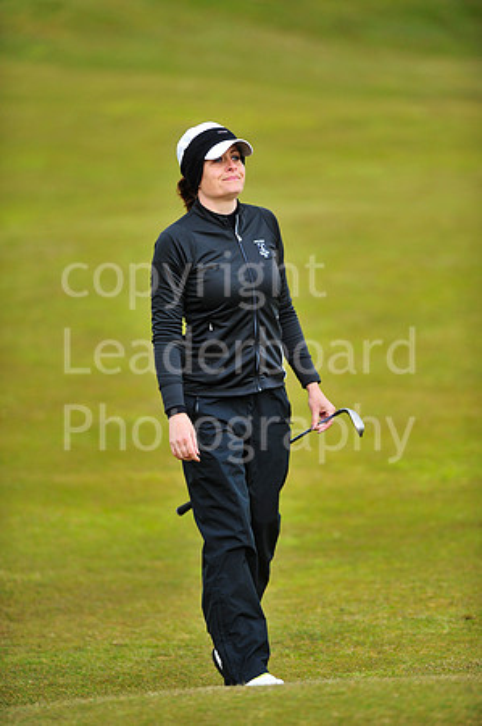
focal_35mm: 300
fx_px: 6038
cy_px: 363
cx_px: 241
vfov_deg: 6.9
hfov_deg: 4.6
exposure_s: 1/2500
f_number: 4
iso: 800
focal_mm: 300
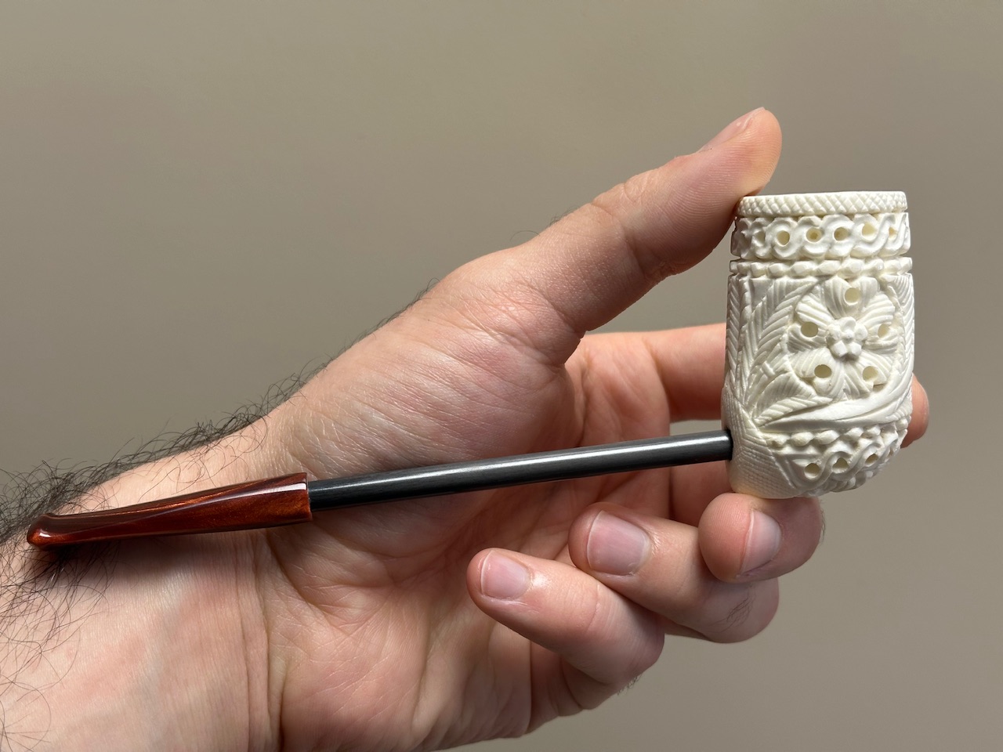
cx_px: 502
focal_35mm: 48
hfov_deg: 39.7
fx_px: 1391
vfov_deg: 30.3
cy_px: 376
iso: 80
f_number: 1.78
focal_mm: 6.86
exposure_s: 1/100
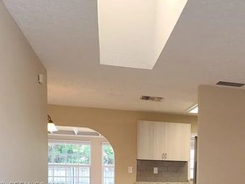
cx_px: 220
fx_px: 368
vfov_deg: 26.5
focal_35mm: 52
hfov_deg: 34.8
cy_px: 186
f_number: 1.8
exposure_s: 1/60
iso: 80
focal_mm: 7
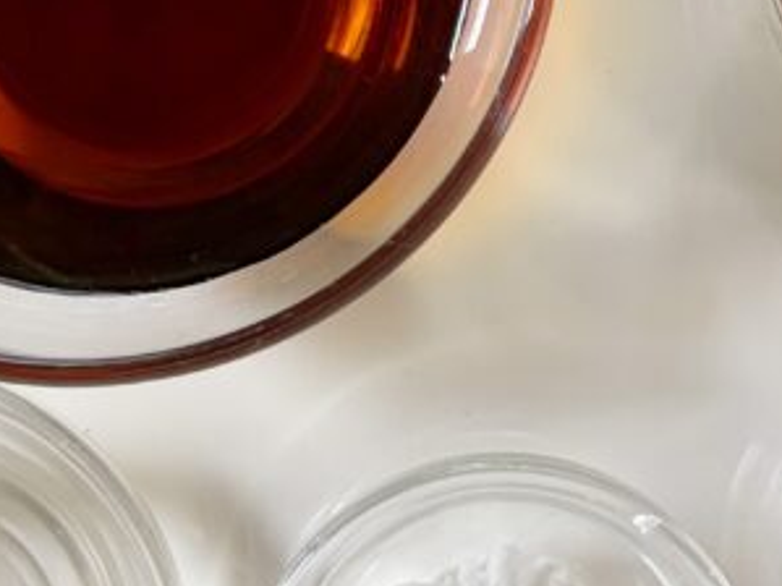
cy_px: 238
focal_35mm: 87
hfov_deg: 22.5
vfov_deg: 16.9
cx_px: 497
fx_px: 1965
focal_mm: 5.96
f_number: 1.6
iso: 160
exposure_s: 1/50
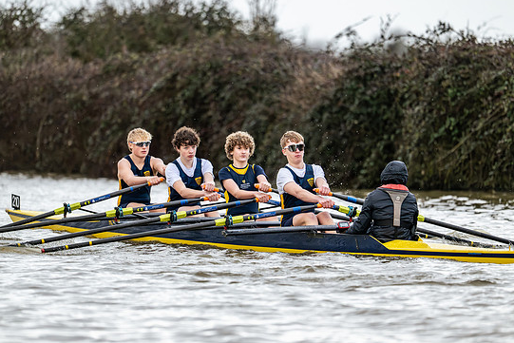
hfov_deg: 4.7
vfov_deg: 3.1
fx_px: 6284
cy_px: 161
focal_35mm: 440
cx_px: 262
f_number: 4.5
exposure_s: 1/1600
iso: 3600
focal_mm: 400
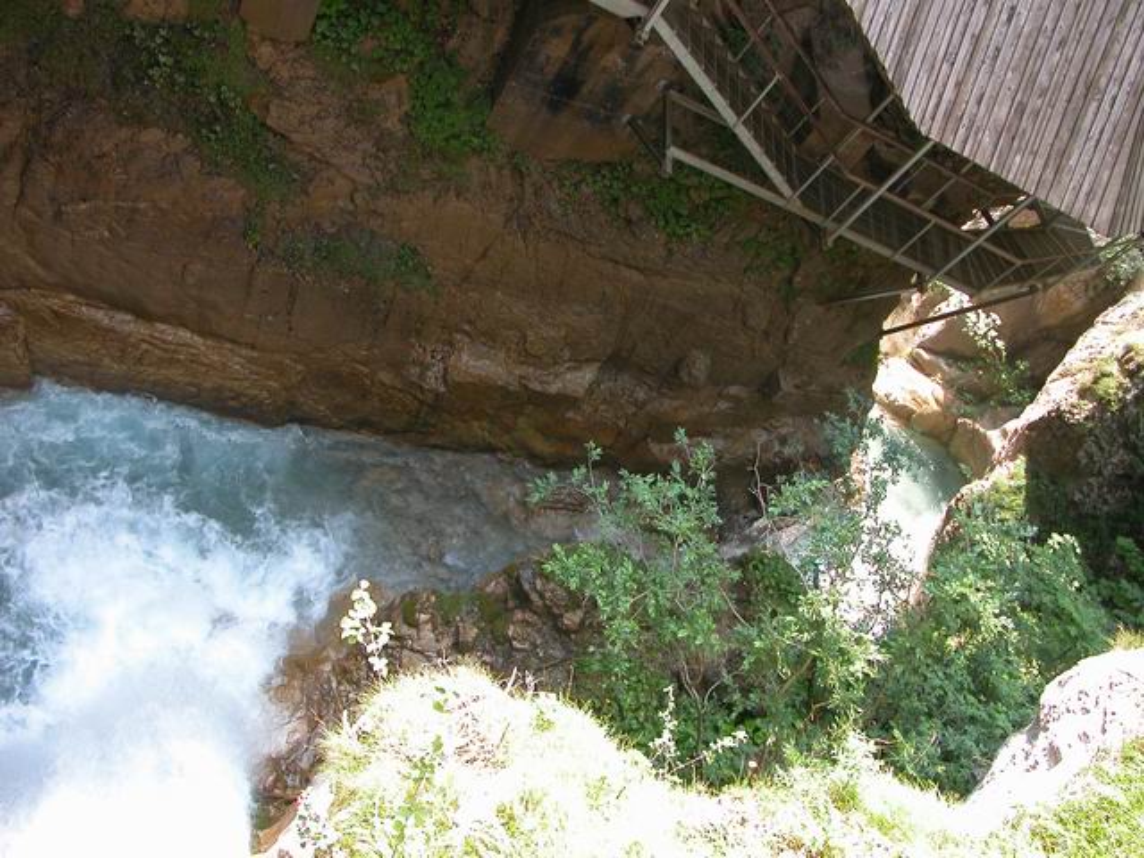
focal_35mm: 35
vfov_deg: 40.7
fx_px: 1157
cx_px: 572
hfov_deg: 52.6
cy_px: 429
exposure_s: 1/85.1
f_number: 3.2
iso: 100
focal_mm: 8.9
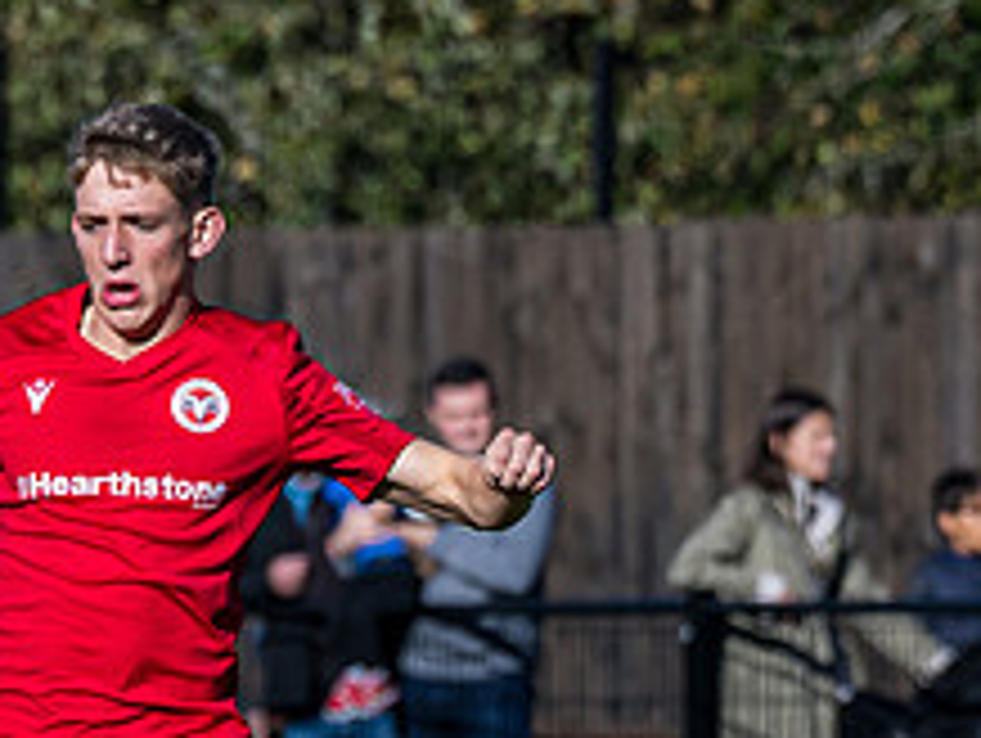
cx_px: 164
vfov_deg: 1.2
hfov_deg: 1.6
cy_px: 1151
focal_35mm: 1232
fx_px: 34953
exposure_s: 1/2000
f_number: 5
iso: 200
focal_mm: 200
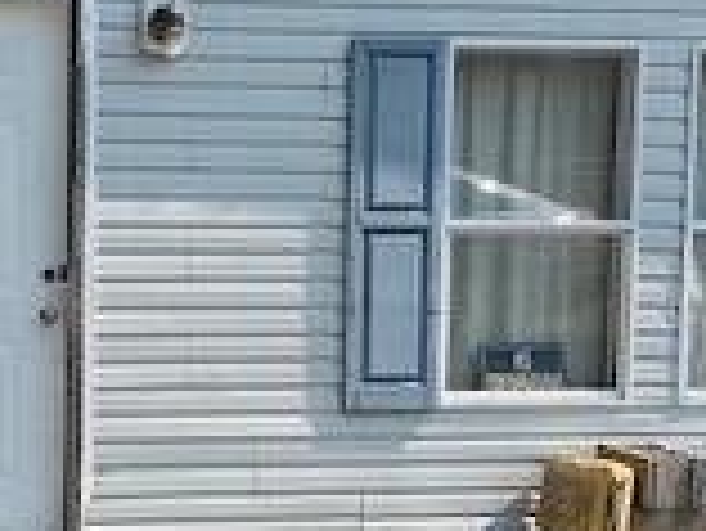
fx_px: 2164
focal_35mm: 106
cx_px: 103
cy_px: 472
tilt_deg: -7.1
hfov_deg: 18.3
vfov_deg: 13.9
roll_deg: -0.6
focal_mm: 4.25
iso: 32
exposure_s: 1/2268
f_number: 1.8
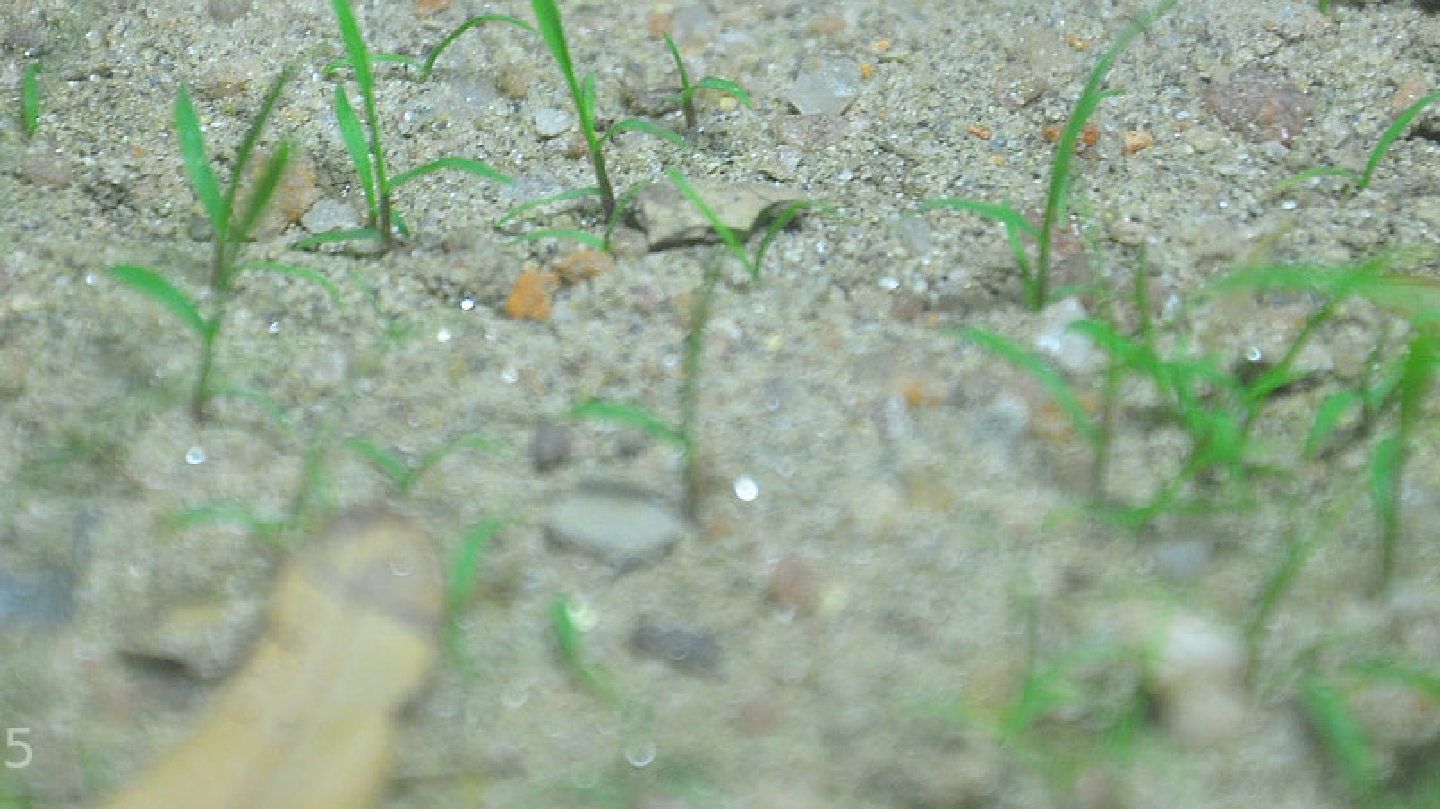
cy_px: -62
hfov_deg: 6.6
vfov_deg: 3.7
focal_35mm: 328
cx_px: 530
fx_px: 12524
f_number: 5.6
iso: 320
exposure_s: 1/125
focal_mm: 105
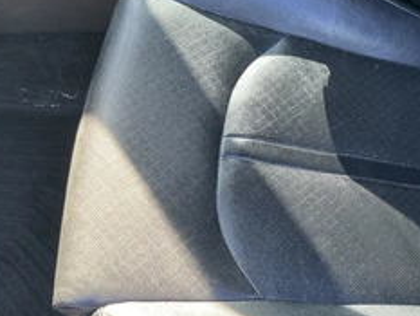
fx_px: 583
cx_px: 306
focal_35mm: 48
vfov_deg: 30.2
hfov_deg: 38.8
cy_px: 188
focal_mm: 3
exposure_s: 1/60
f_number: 1.8
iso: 80
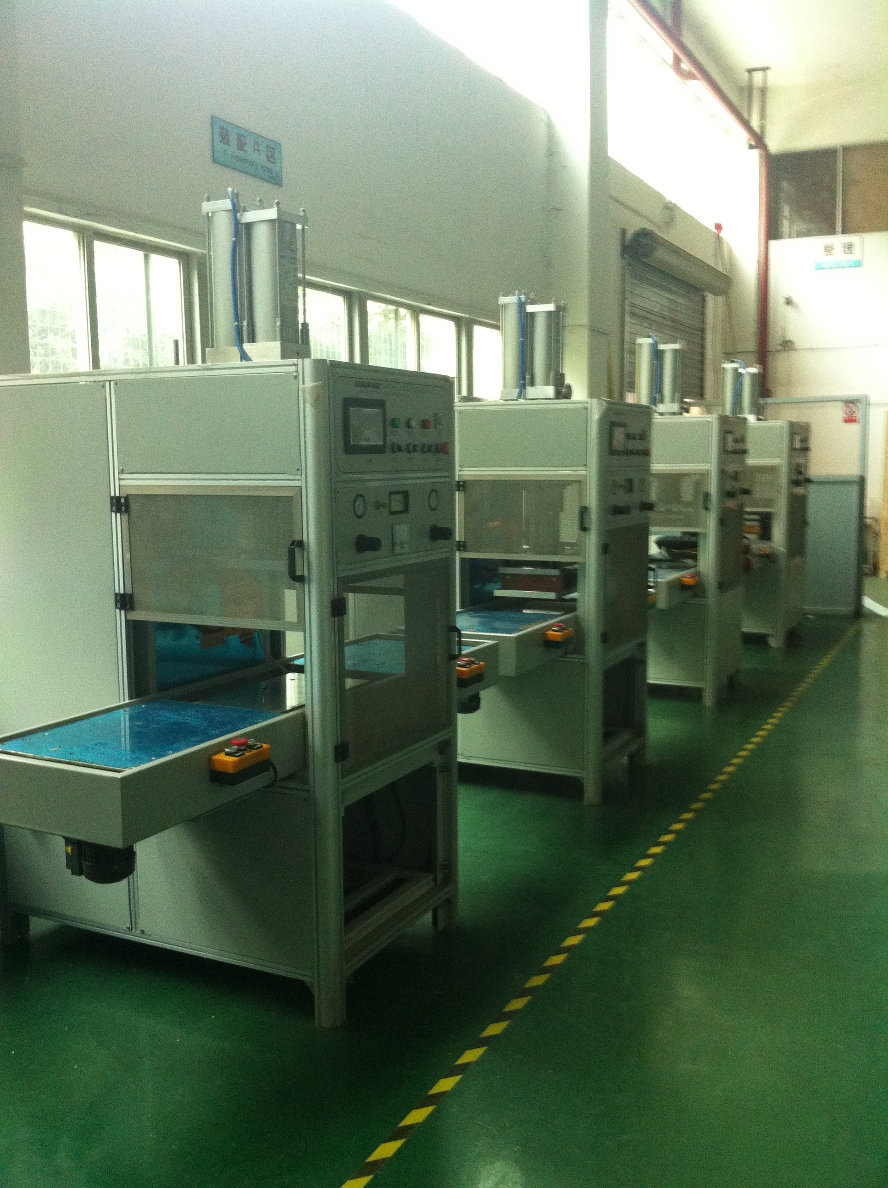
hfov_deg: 40.6
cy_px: 594
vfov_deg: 52.7
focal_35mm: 35
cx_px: 444
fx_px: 1200
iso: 320
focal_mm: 3.85
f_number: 2.8
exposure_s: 1/15
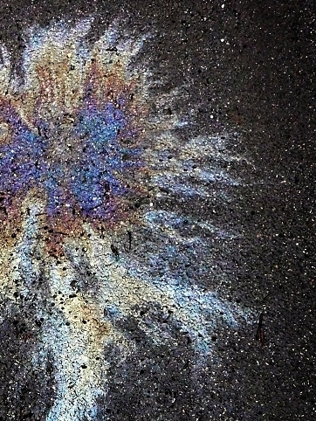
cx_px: 68
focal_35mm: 56
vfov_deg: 33.5
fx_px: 681
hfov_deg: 25.7
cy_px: 328
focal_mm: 5.3
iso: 320
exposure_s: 1/30
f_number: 3.2
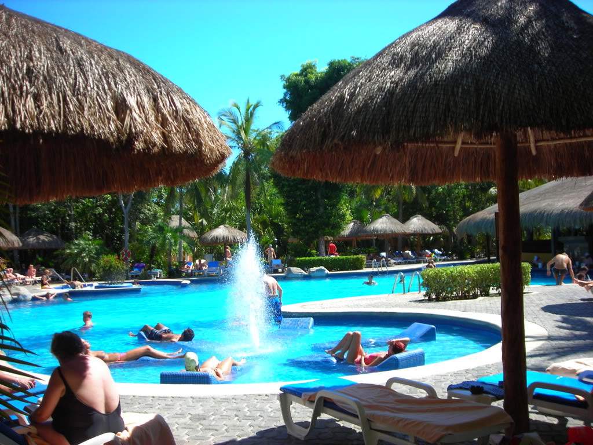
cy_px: 222
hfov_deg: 49.0
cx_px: 296
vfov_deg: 37.7
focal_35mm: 38
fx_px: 651
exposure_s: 1/310
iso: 50
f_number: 3.2
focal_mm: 6.3
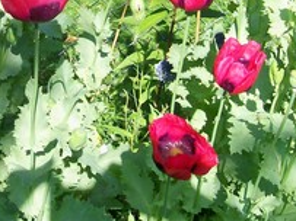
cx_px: 7
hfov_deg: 19.9
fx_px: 820
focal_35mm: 96
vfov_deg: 15.3
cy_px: 53
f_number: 2.7
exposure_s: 1/757
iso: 80
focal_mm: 6
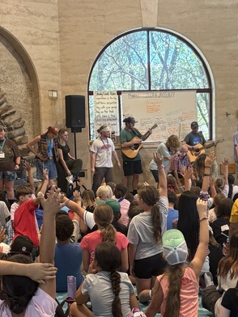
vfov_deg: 28.4
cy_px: 200
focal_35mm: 68
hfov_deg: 21.6
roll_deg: +1.3
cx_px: 135
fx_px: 623
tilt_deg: -5.6
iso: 125
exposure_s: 1/94
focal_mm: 5.96
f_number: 1.6
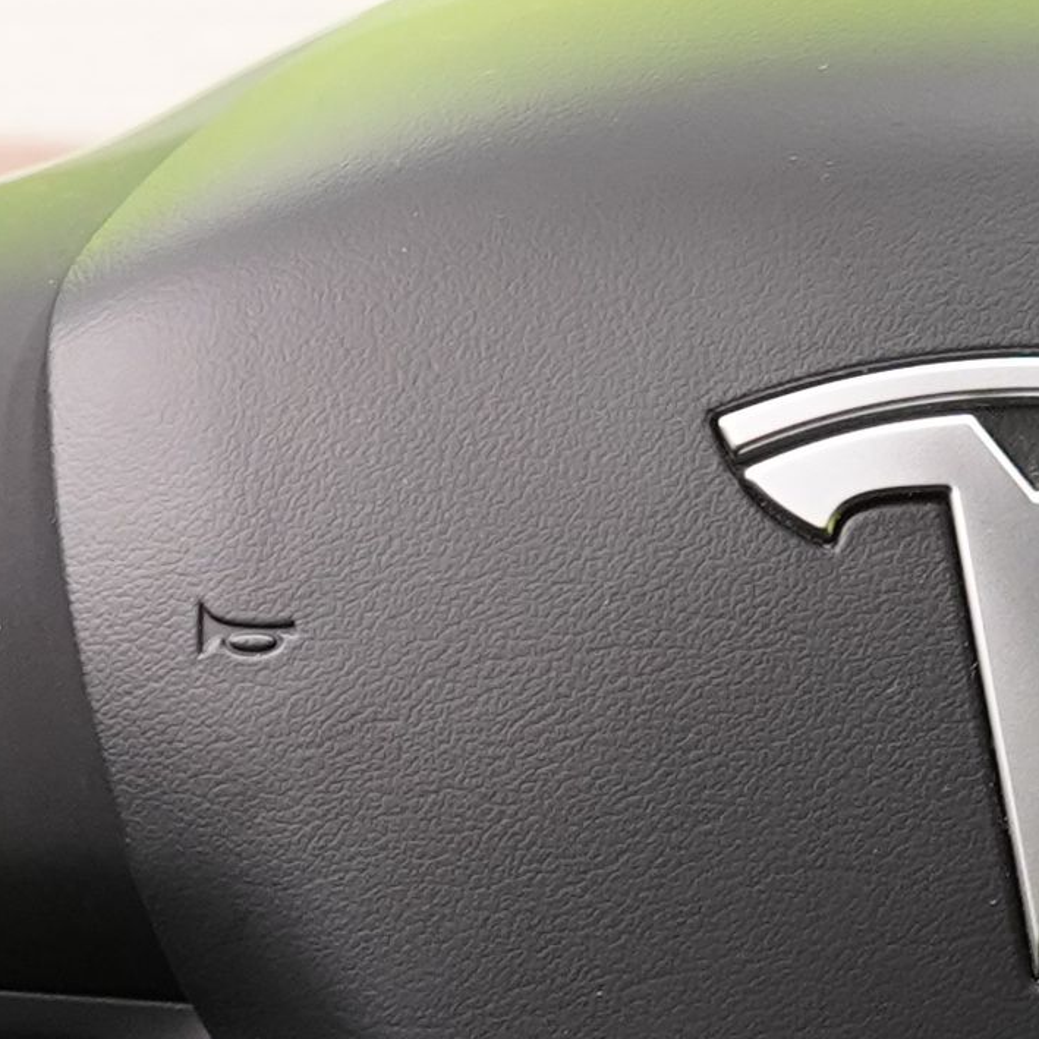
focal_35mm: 266
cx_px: 1052
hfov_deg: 6.6
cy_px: 769
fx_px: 9033
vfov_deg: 6.6
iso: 1250
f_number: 5
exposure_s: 1/20
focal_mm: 37
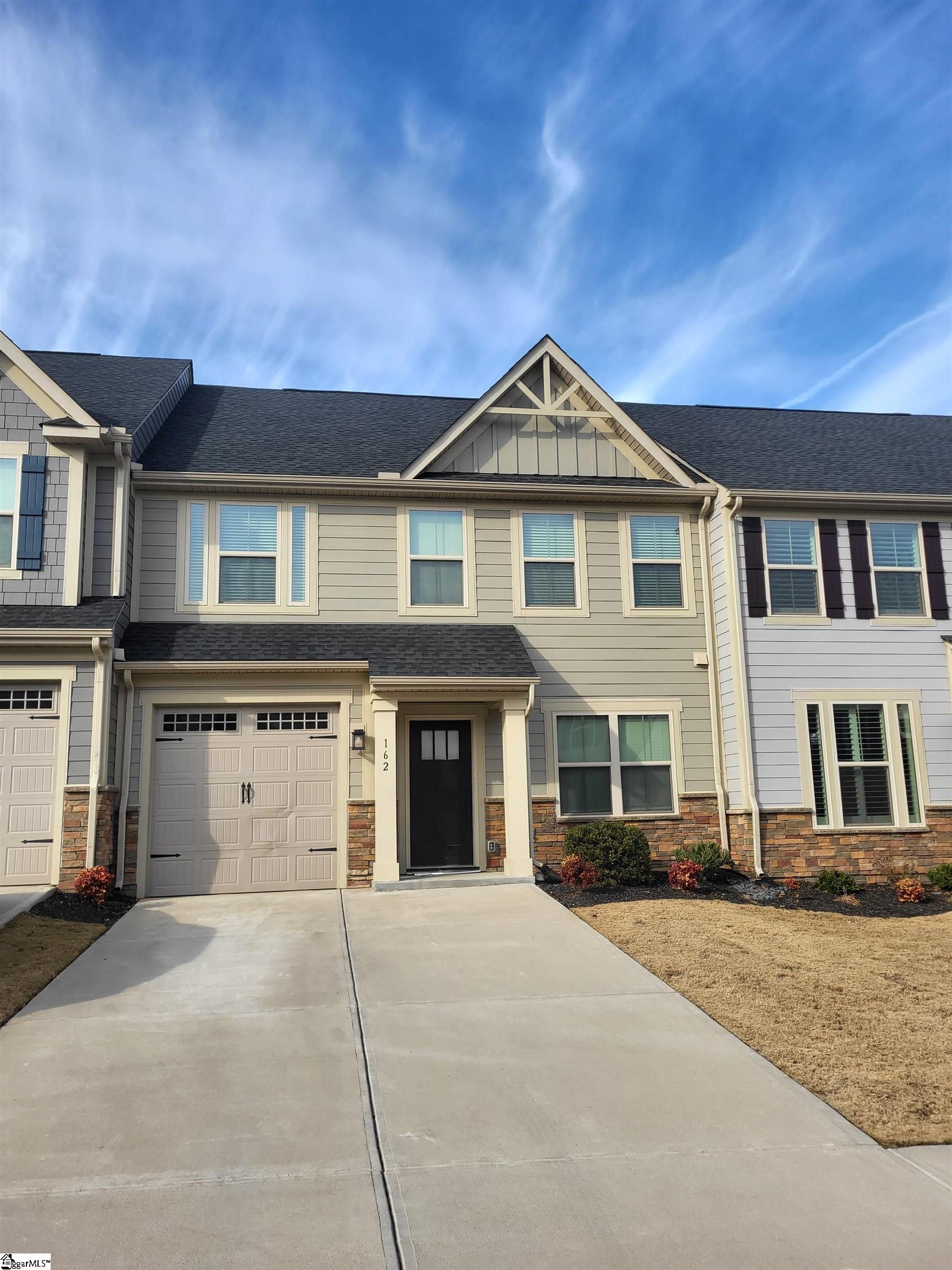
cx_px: 476
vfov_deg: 67.3
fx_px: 953
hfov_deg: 53.1
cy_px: 635
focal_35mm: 26
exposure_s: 1/1723
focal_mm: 5.4
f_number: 1.8
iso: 40
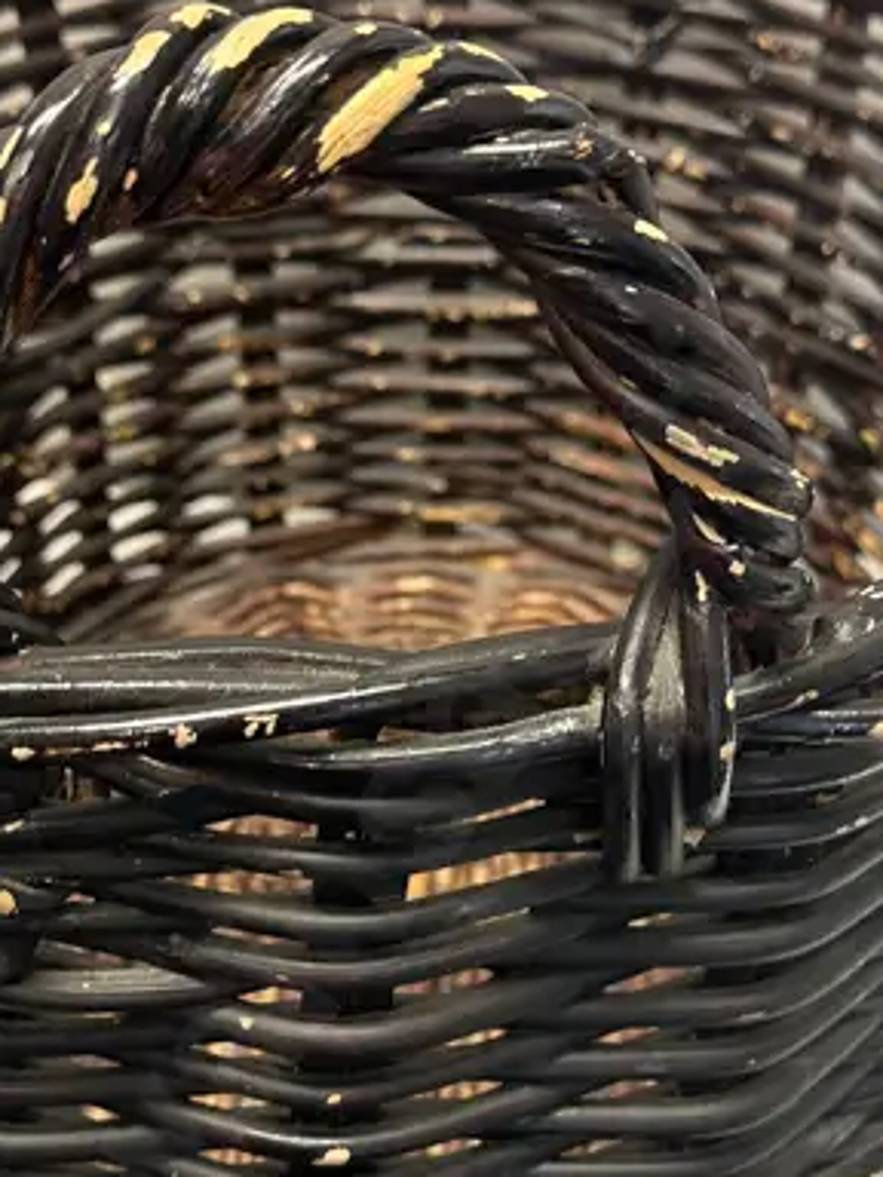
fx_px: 2177
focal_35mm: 64
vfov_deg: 29.9
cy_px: 846
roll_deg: -3.0
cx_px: 389
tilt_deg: -35.8
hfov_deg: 22.9
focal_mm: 6.86
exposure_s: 1/50
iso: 125
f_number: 1.78
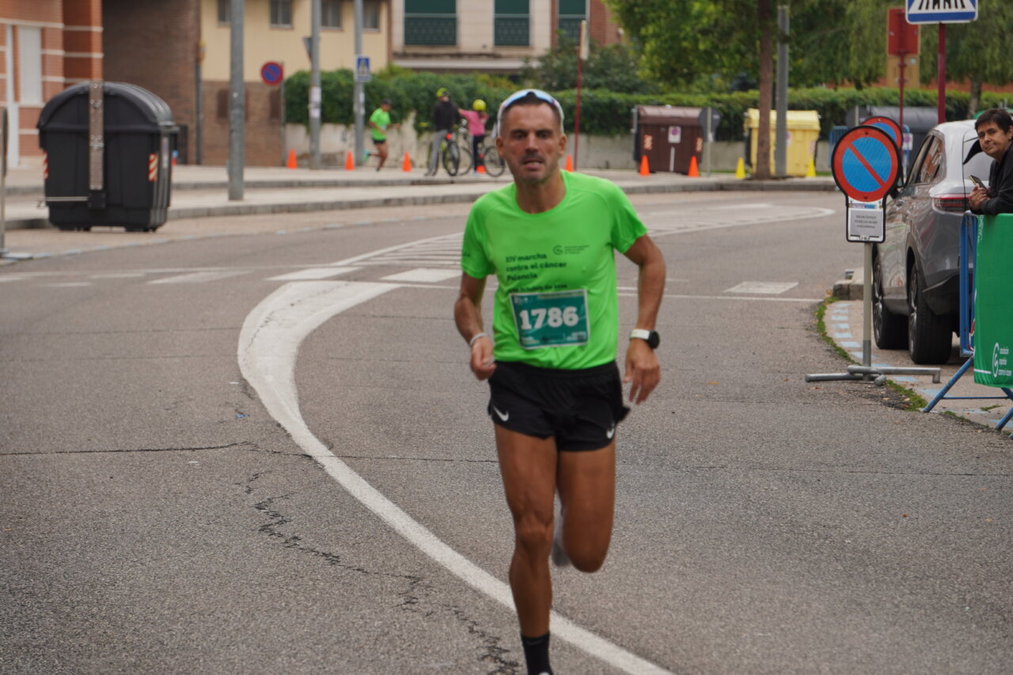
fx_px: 7469
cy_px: 338
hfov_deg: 7.8
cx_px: 506
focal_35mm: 266
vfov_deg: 5.2
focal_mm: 177
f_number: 8
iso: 100
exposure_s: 1/160
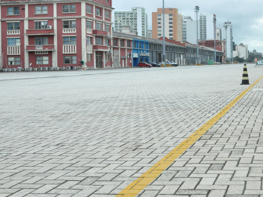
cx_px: 233
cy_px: 57
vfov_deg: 25.1
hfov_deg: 31.8
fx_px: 440
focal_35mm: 58
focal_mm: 21
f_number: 13
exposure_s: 1/1000
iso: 1600
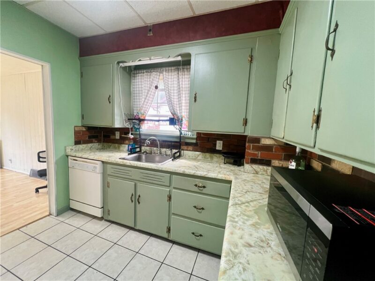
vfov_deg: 89.9
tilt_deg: -7.4
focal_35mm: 13
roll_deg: -2.8
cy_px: 140
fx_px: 141
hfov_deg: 106.2
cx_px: 188
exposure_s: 1/60
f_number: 1.8
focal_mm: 1.57
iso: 160
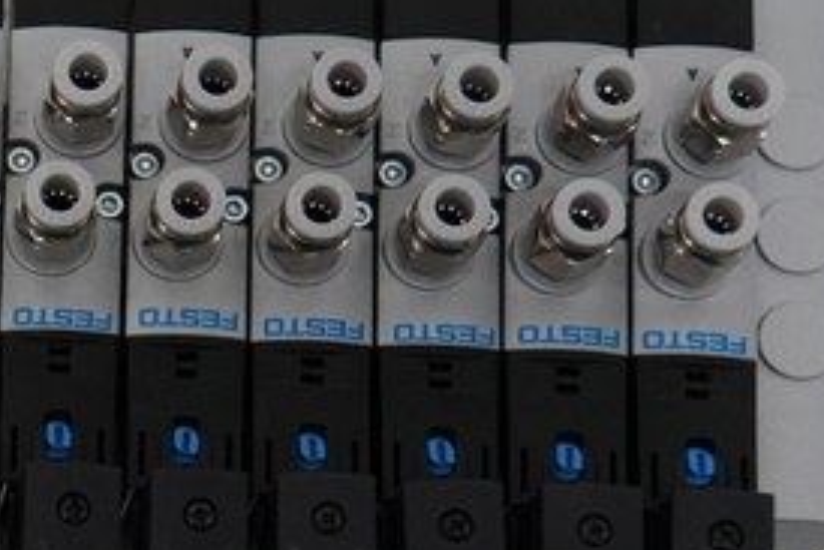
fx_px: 2507
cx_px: -201
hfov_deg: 17.7
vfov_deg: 12.3
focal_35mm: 109
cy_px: 624
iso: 800
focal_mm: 25
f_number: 2.8
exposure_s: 1/250
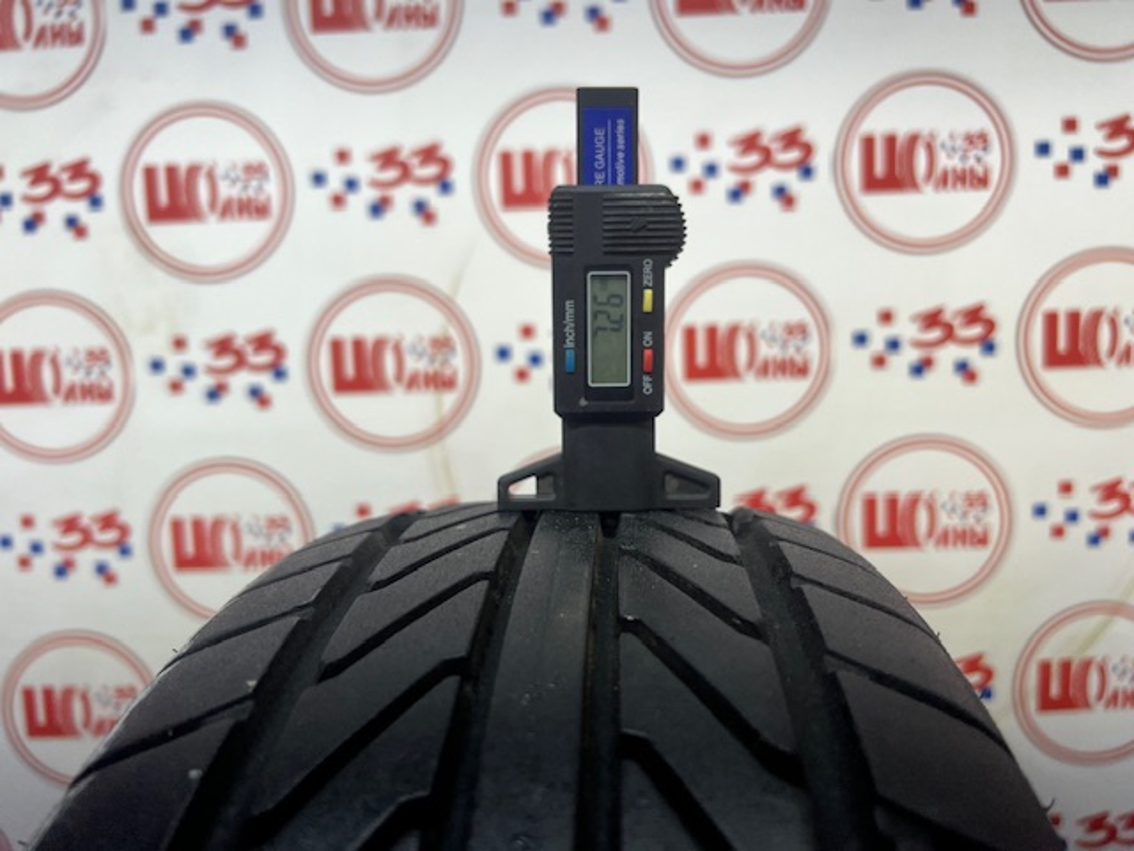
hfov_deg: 67.3
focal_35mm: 26
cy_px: 426
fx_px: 852
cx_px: 567
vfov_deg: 53.1
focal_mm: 5.7
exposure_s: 1/100
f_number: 1.5
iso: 40
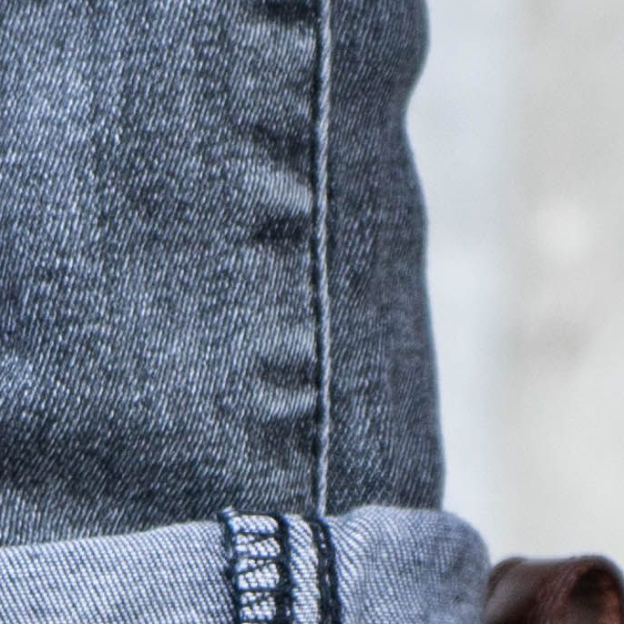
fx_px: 8199
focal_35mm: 402
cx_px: 240
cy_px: 1565
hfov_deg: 4.4
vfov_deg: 4.3
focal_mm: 54
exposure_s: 1/125
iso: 200
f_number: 5
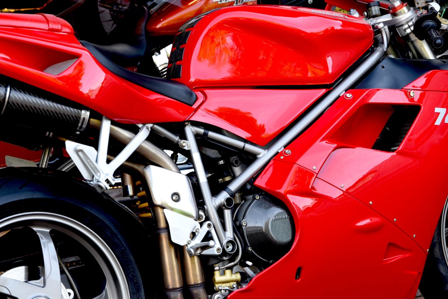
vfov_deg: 10.6
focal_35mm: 129
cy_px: 184
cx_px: 218
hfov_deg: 15.9
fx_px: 1606
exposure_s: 1/80
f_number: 4.5
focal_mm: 70
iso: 200
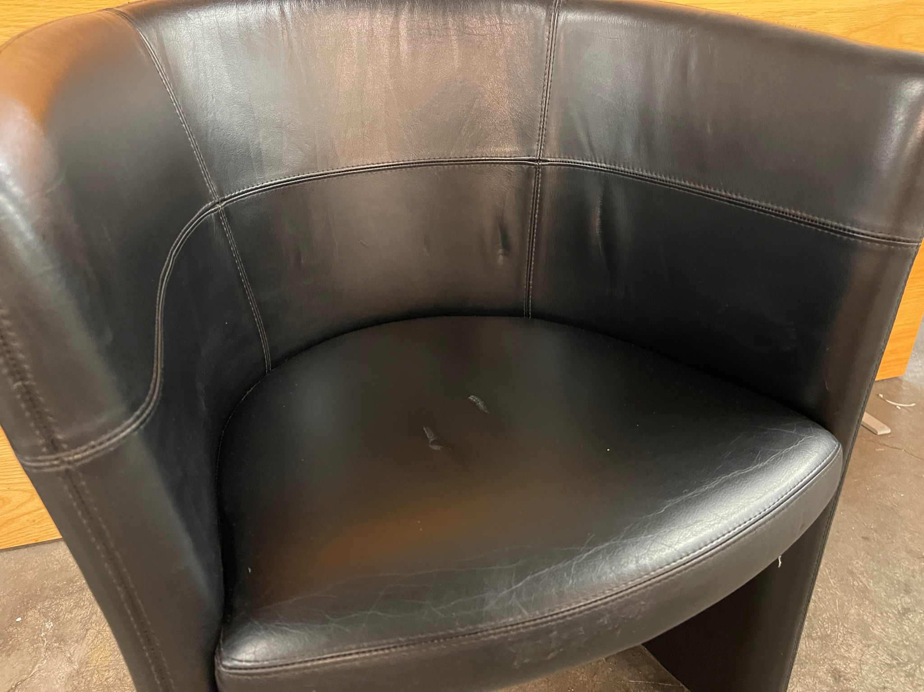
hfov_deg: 67.3
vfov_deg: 53.0
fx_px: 694
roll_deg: +0.8
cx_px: 462
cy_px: 346
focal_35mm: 26
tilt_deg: -29.1
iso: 800
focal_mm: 5.1
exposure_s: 1/25
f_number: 1.6
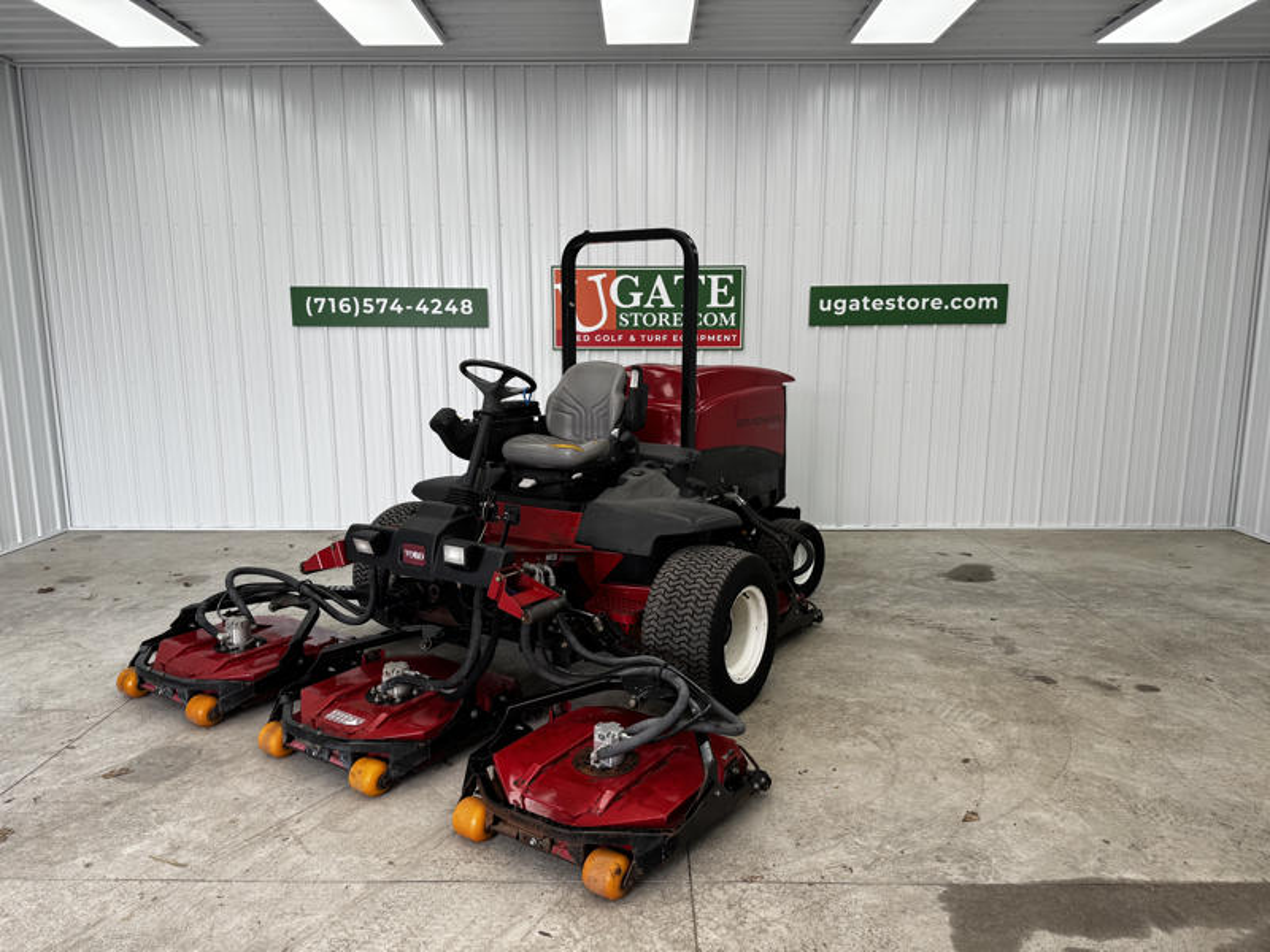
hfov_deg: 71.6
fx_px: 881
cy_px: 476
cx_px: 635
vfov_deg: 56.8
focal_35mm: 24
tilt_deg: -10.0
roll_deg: -0.3
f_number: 1.78
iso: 64
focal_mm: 6.76
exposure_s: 1/200
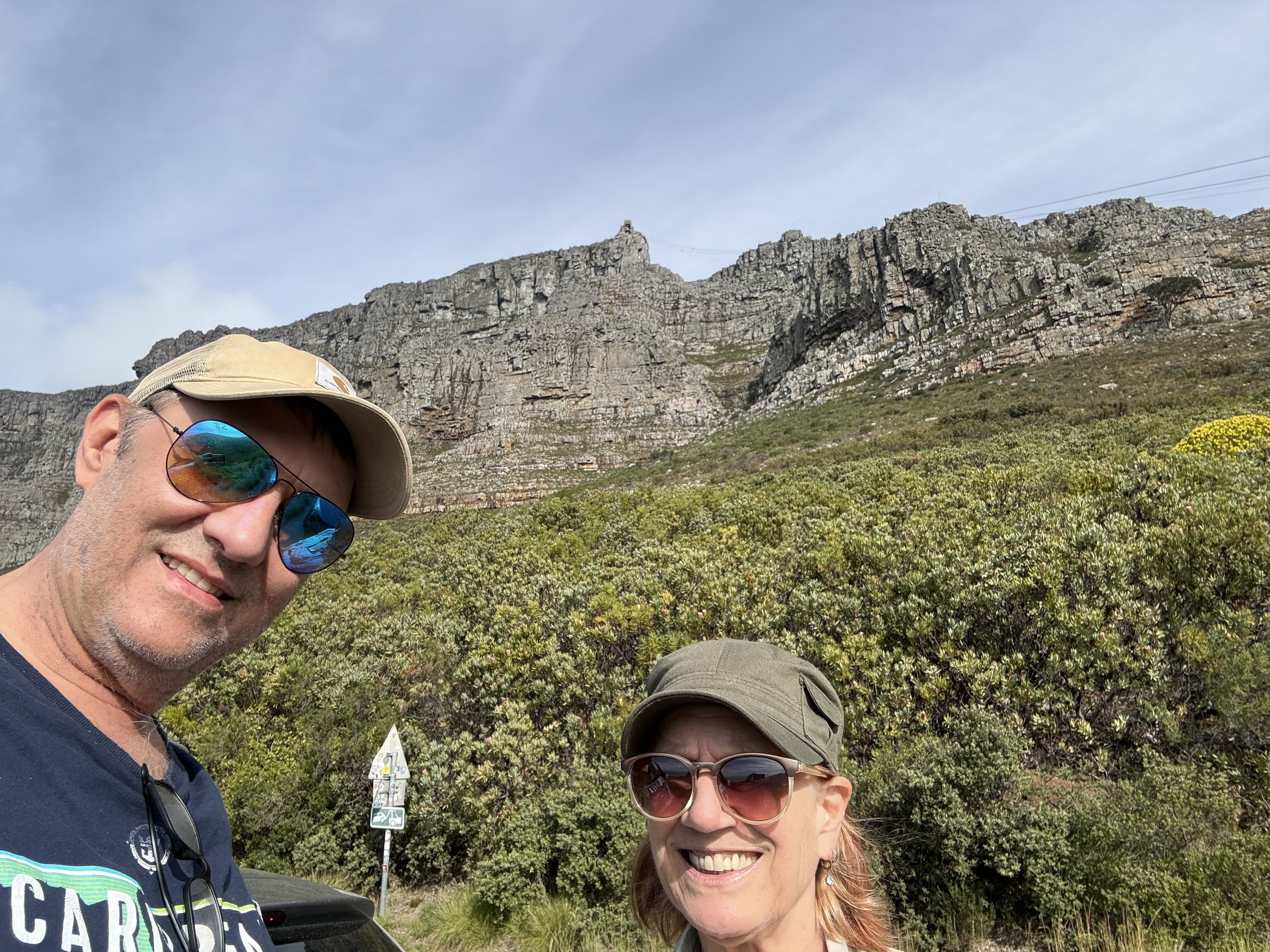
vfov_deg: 58.9
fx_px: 844
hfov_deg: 73.9
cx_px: 635
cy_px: 476
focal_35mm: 23
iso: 25
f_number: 1.9
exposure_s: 1/1038
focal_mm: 2.69
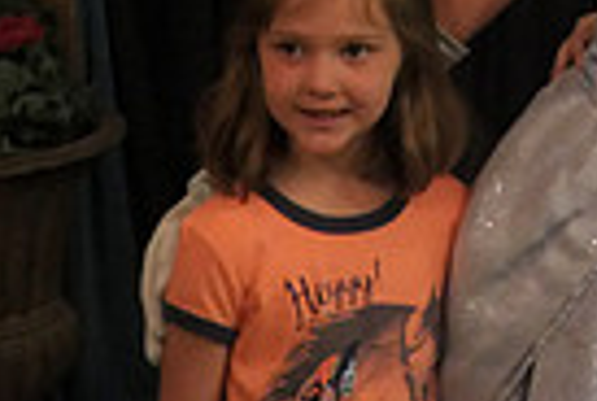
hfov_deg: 11.9
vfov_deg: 7.8
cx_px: 728
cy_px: -429
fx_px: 2809
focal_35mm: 169
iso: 2000
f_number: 3.9
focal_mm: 14.7
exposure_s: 1/8
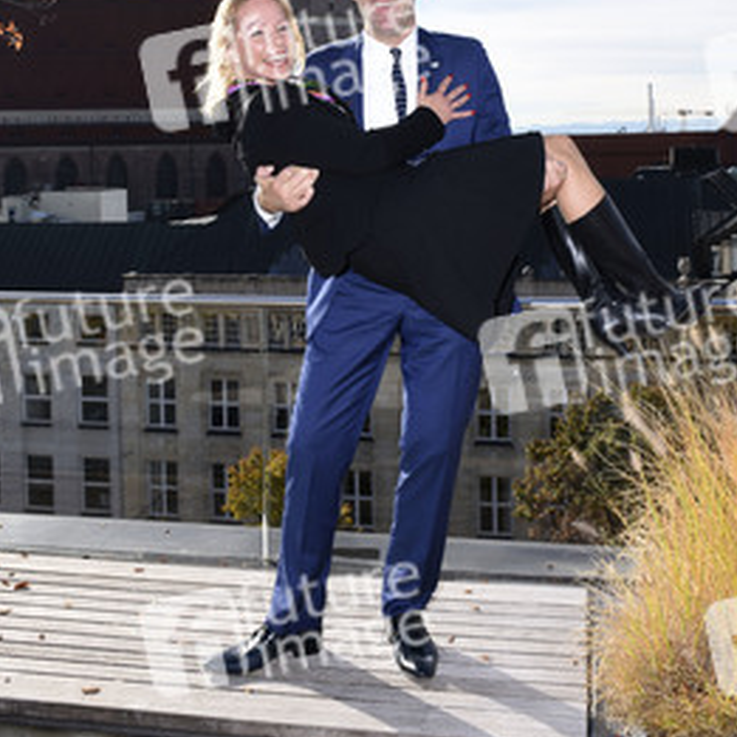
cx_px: 367
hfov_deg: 39.2
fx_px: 1036
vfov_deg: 38.4
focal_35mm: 43
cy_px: 206
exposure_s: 1/200
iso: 100
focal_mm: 22
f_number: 7.1
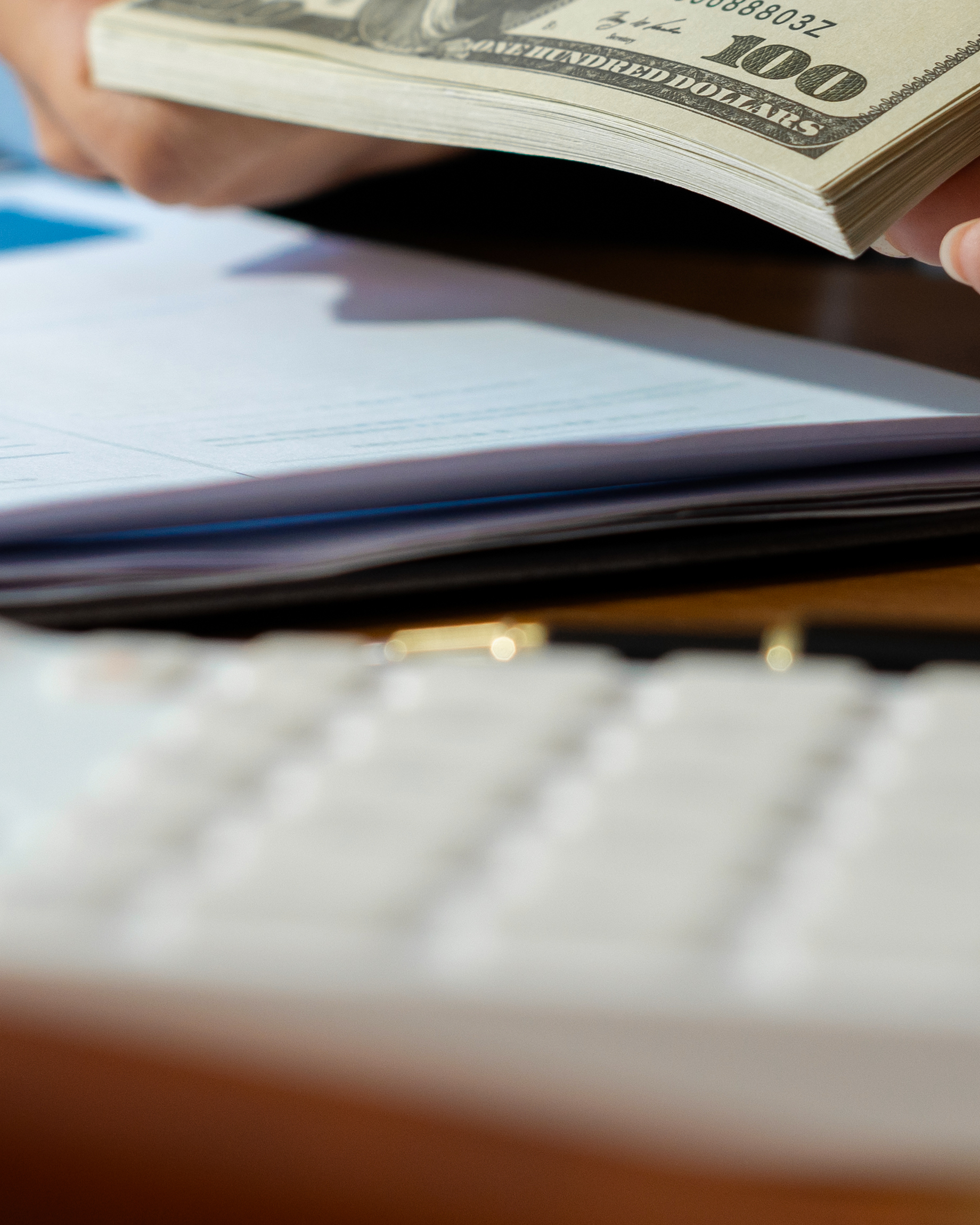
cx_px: 334
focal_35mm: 140
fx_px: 5076
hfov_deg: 11.0
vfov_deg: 13.6
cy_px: 55
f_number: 4
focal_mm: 50
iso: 500
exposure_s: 1/160
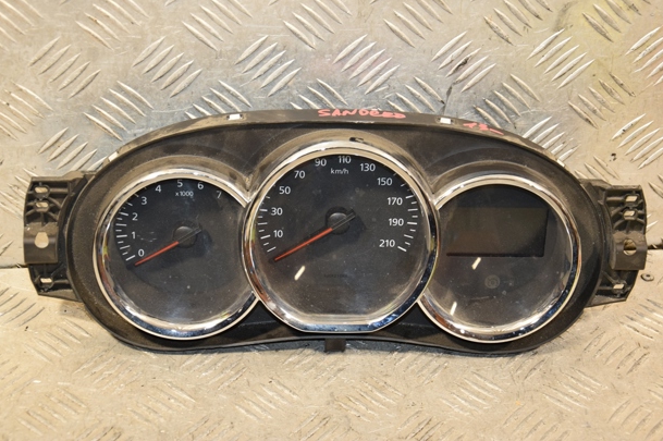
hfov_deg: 24.8
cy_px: 210
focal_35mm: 82
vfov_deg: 16.6
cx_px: 337
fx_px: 1509
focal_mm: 52
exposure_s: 1/125
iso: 800
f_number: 5
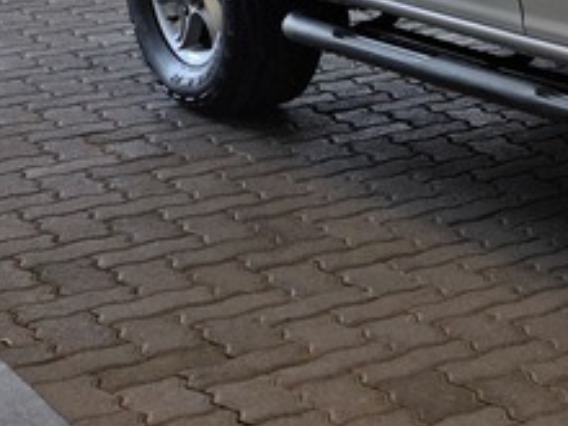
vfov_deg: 13.5
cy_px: -65
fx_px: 1756
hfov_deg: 14.9
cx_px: 1154
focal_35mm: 107
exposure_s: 1/359
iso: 40
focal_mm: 6.25
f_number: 1.7
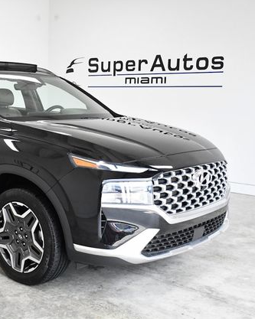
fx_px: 463
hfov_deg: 29.6
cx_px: 30
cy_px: 161
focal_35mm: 49
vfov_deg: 38.1
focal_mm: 23
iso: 2500
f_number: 4.5
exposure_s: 1/1000
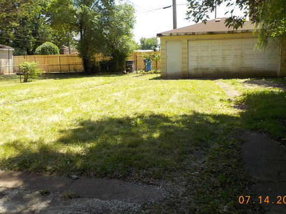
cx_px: 149
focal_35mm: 35
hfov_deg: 52.6
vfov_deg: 40.6
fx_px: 289
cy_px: 101
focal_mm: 4.1
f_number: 3.3
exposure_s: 1/400
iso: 125
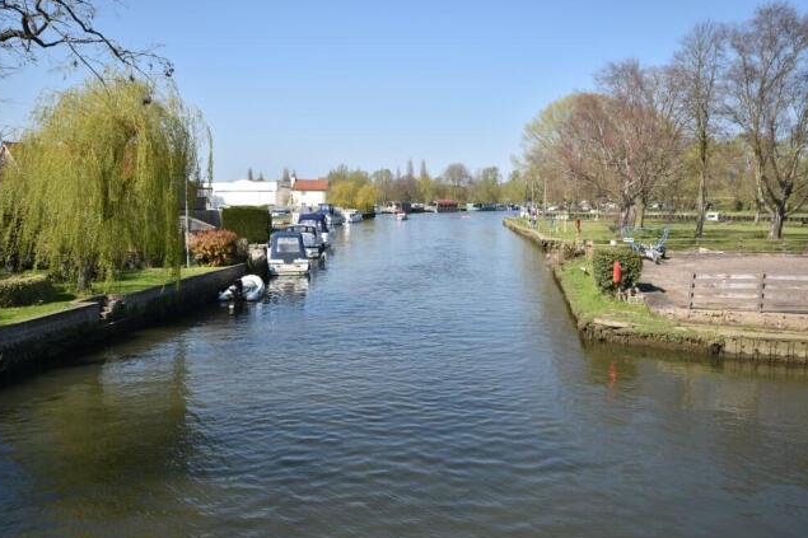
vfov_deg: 42.3
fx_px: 696
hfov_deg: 60.3
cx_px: 400
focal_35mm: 31
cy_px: 274
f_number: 8
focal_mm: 20
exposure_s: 1/200
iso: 100
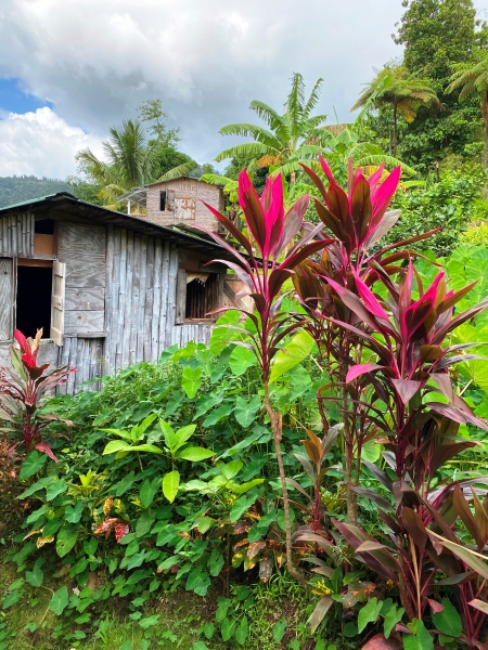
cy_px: 325
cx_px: 244
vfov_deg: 67.3
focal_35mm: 26
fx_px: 489
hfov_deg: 53.1
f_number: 1.8
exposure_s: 1/620
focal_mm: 4.25
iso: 32
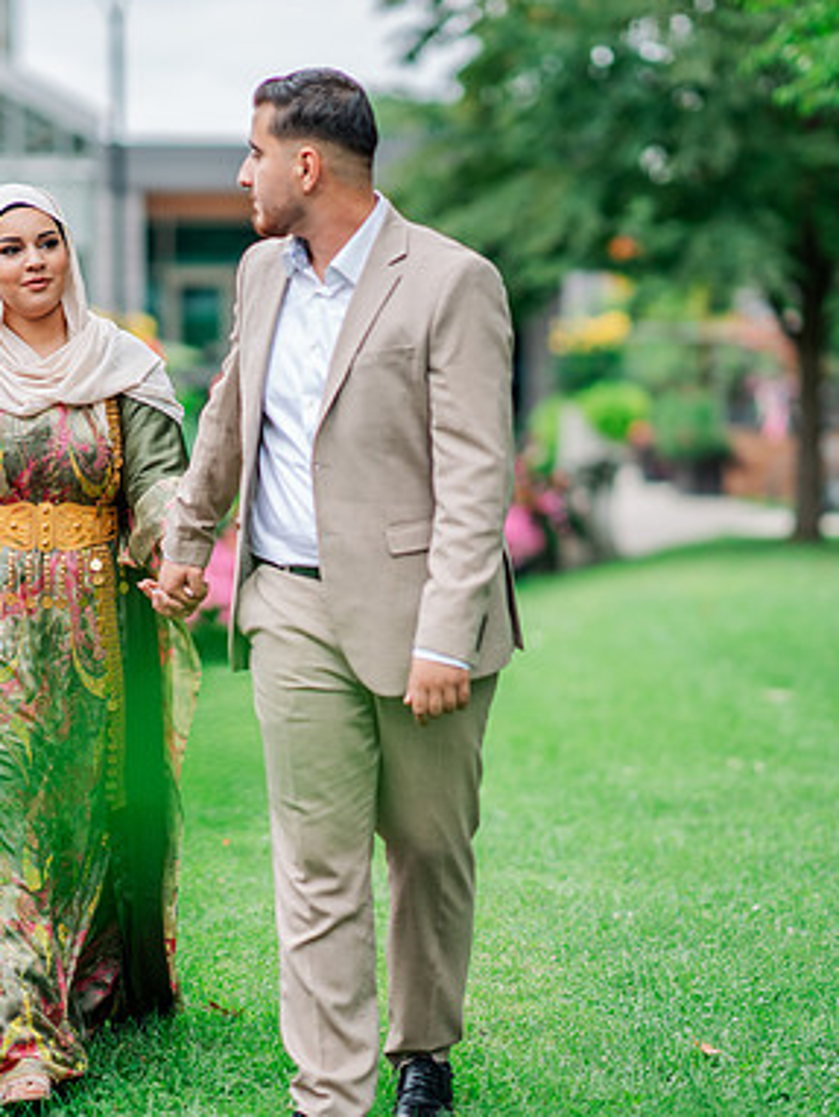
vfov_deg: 15.9
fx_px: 4003
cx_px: 409
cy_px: 560
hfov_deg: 12.0
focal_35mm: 124
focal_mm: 85
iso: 100
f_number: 1.4
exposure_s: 1/2500
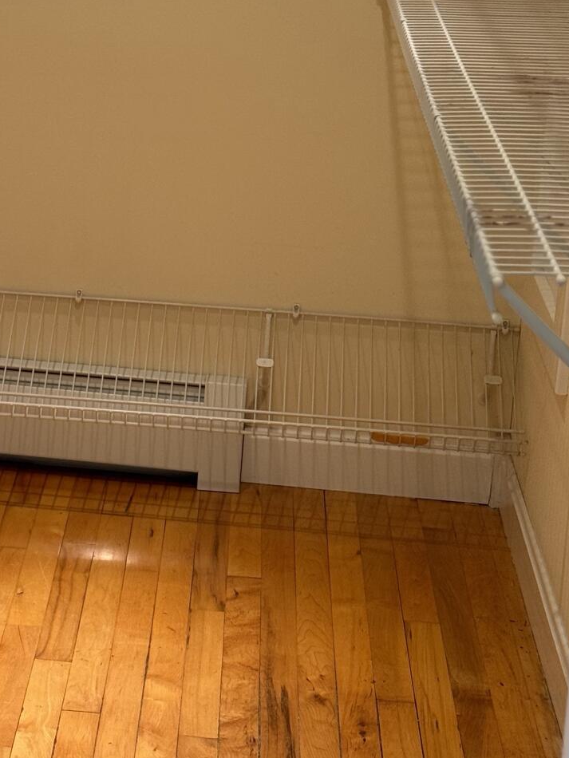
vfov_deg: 19.4
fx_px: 2213
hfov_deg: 14.5
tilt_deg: -14.6
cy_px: 271
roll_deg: -2.5
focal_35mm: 101
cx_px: 62
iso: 80
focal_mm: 6.76
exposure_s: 1/60
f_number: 1.78
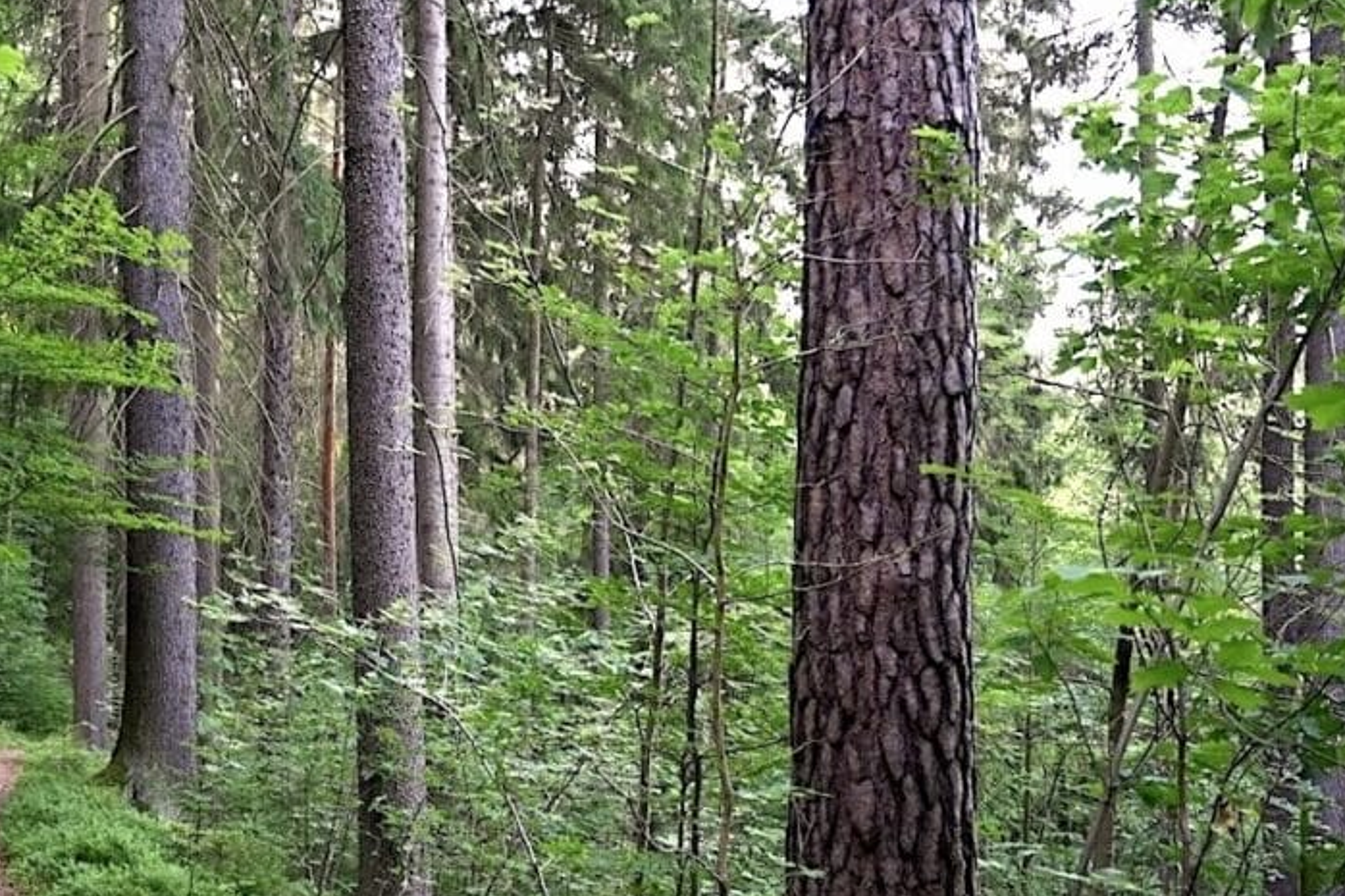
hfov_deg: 43.7
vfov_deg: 30.5
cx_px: 426
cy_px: 513
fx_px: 1643
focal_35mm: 44
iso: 1600
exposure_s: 1/125
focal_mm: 30
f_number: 4
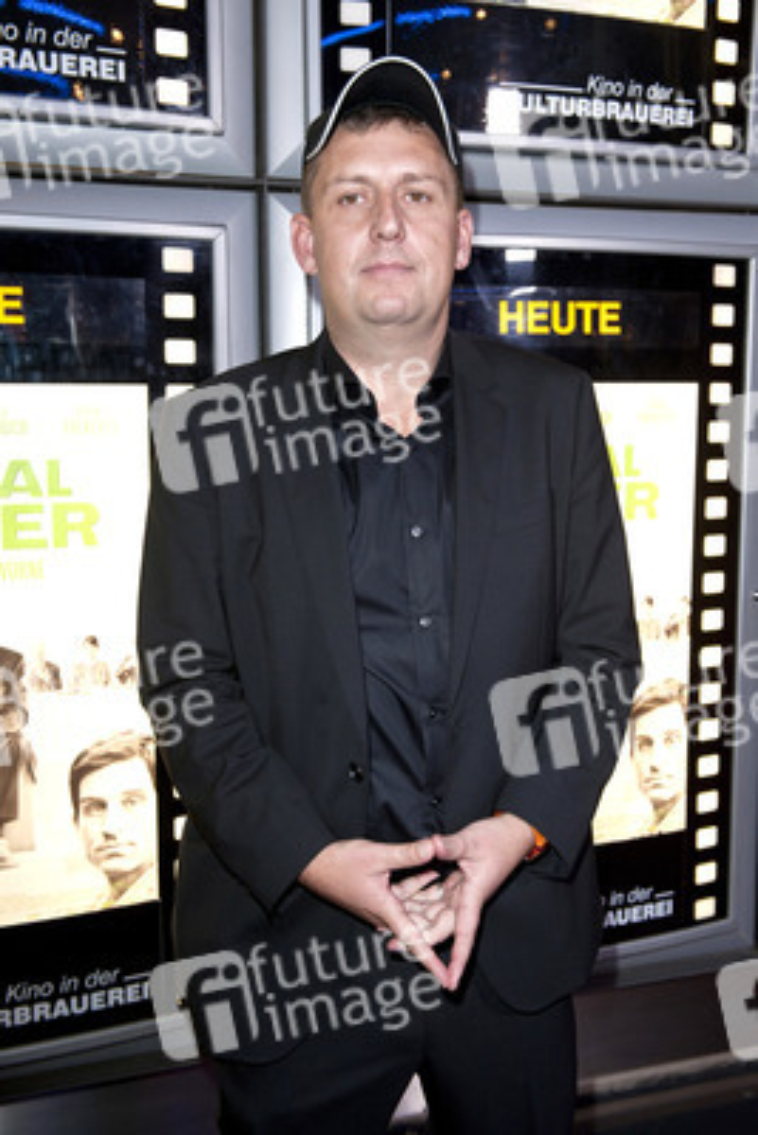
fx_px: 1199
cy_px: 568
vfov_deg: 50.7
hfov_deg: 35.1
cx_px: 379
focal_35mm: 38
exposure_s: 1/80
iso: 800
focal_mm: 38
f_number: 5
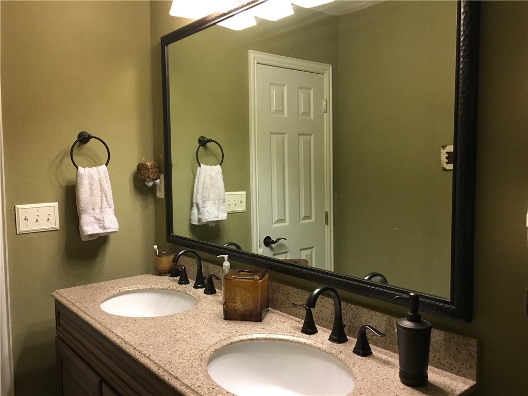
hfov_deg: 61.7
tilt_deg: -3.1
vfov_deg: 48.2
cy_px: 198
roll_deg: -0.1
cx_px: 264
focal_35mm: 29
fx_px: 442
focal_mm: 4.15
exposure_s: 1/30
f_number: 2.2
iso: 125
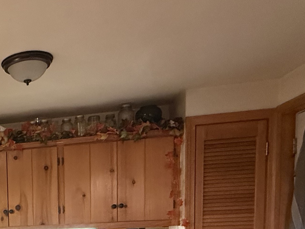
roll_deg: +2.5
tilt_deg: -4.2
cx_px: -49
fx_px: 388
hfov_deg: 35.2
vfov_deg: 29.4
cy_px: 256
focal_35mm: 44
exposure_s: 1/60
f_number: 2.2
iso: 800
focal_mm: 2.22
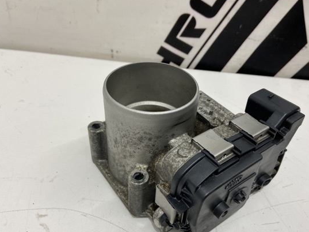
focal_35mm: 31
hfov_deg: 58.3
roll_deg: -7.7
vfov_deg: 45.2
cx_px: 168
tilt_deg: -44.0
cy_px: 135
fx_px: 277
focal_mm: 4.25
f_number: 1.8
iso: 100
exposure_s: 1/100
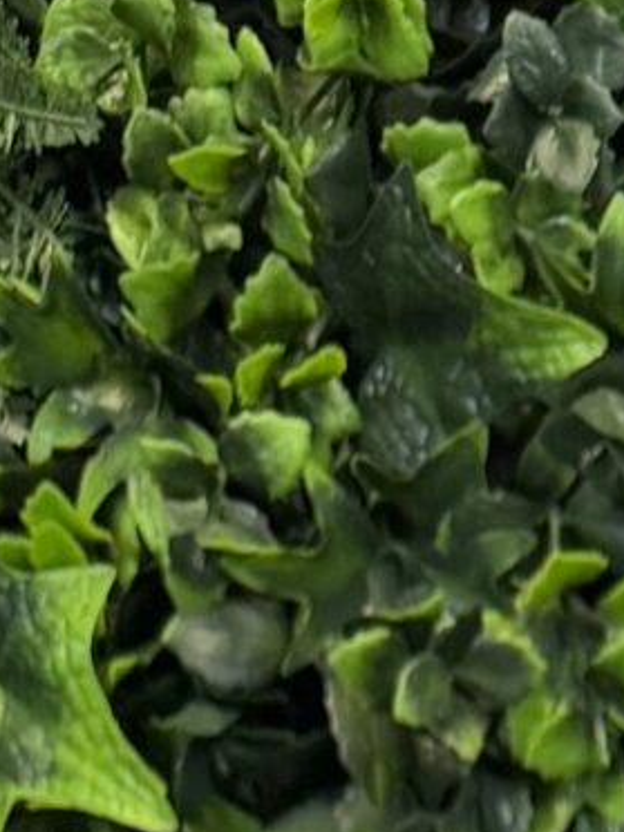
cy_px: 2742
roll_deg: +0.7
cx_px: 1315
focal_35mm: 165
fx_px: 3966
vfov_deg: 8.9
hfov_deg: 8.5
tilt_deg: -8.4
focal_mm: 6.76
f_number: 1.78
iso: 125
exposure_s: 1/121
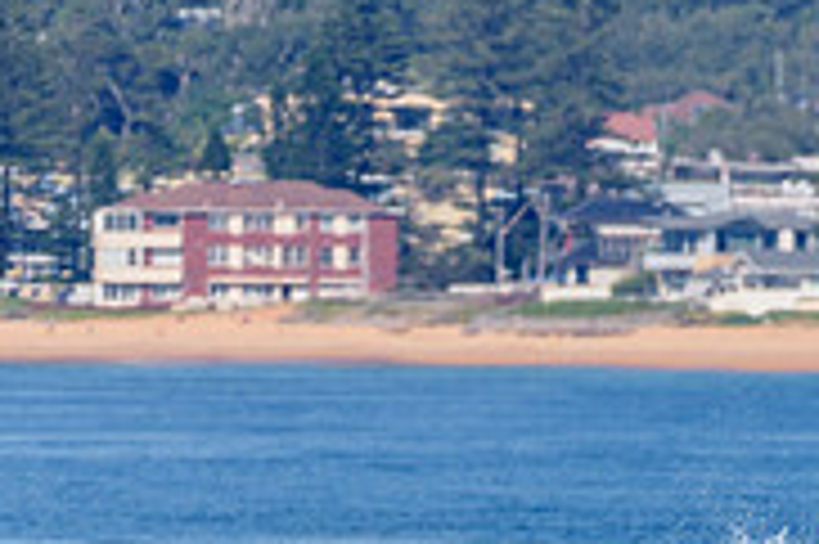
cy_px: 807
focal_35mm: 1594
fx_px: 36230
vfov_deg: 0.9
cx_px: 288
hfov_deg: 1.3
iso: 110
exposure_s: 1/2000
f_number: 5.6
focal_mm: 500
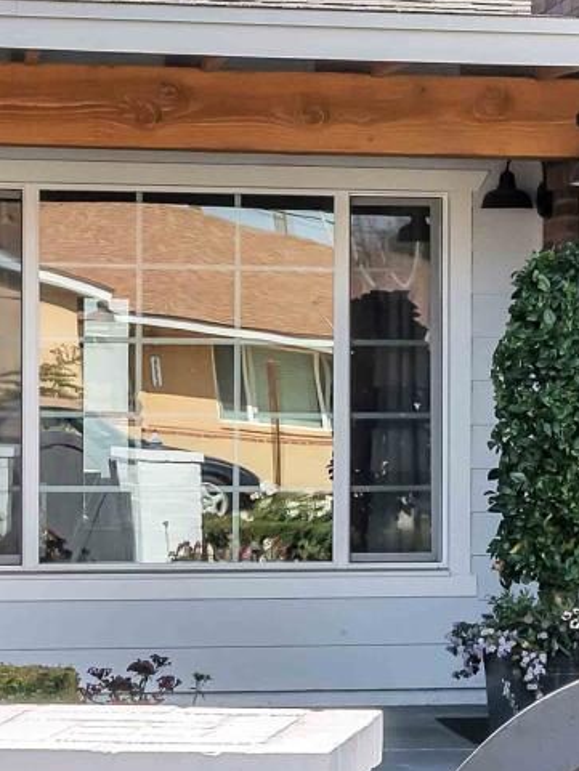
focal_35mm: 144
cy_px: 393
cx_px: 685
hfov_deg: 10.2
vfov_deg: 13.7
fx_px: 3210
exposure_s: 1/320
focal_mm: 24
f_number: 9
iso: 100
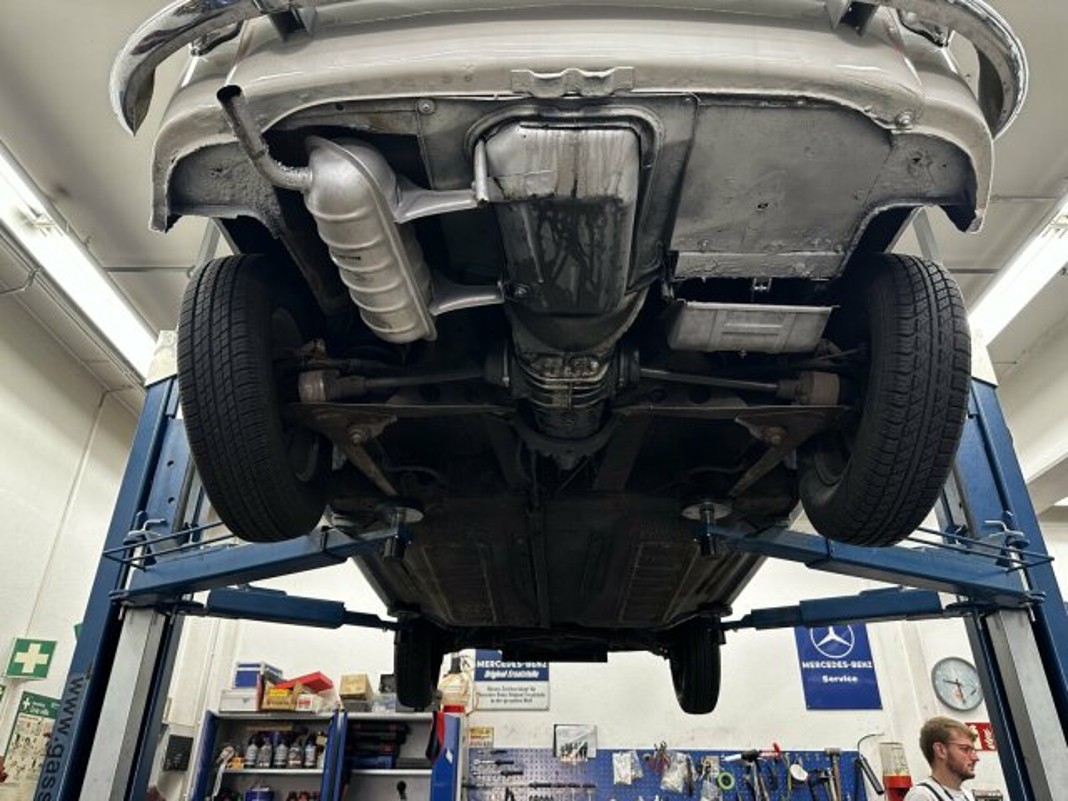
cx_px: 534
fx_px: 740
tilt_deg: +28.4
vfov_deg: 56.8
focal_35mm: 24
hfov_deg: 71.6
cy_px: 400
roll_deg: -0.4
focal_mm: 6.86
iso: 160
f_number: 1.78
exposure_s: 1/50
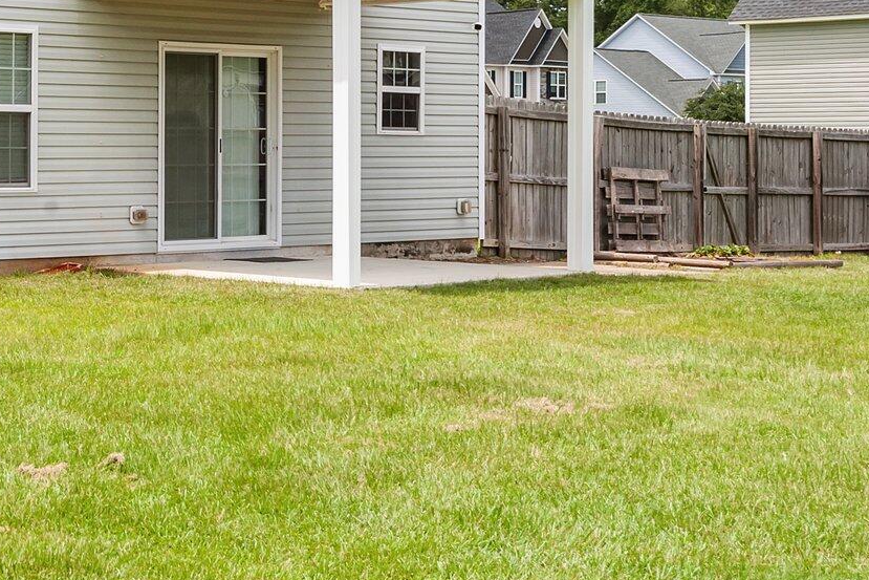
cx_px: -167
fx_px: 1907
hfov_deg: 23.5
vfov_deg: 16.6
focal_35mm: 79
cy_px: -110
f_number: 11
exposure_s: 1/500
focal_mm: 32
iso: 400
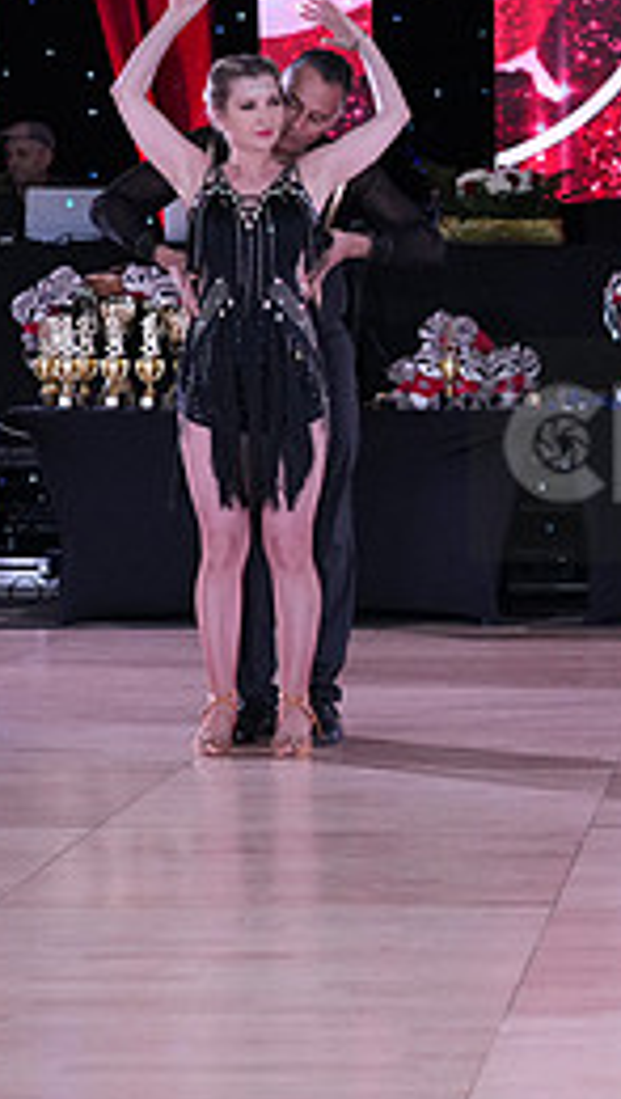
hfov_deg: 9.9
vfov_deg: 18.0
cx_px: 929
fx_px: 3470
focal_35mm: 119
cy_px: 450
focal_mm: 51
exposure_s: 1/250
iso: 2500
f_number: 5
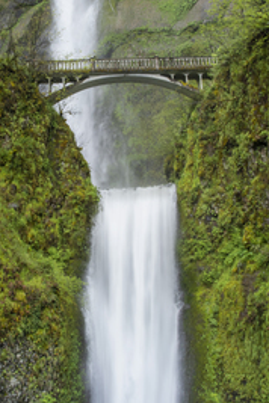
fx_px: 605
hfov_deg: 24.9
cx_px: 82
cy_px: 127
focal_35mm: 54
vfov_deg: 36.4
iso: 400
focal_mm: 24
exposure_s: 1/50
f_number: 11
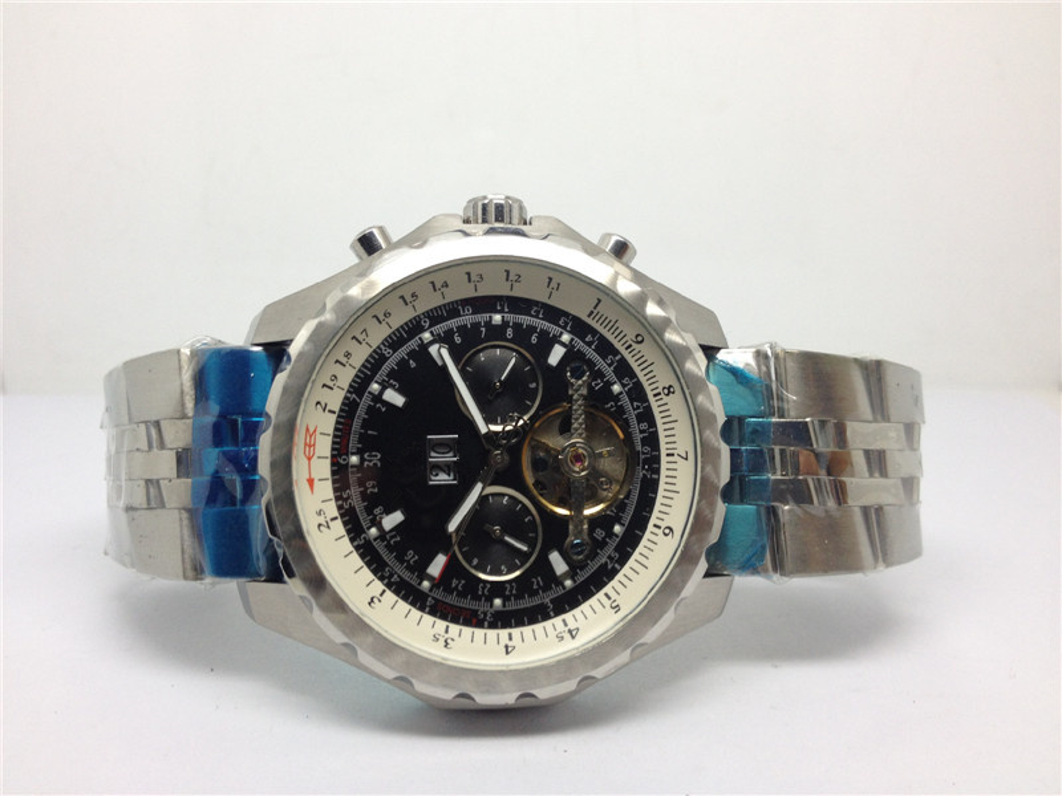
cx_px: 531
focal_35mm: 35
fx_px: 1074
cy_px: 398
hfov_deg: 52.6
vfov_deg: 40.7
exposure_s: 1/120
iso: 64
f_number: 2.4
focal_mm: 4.28
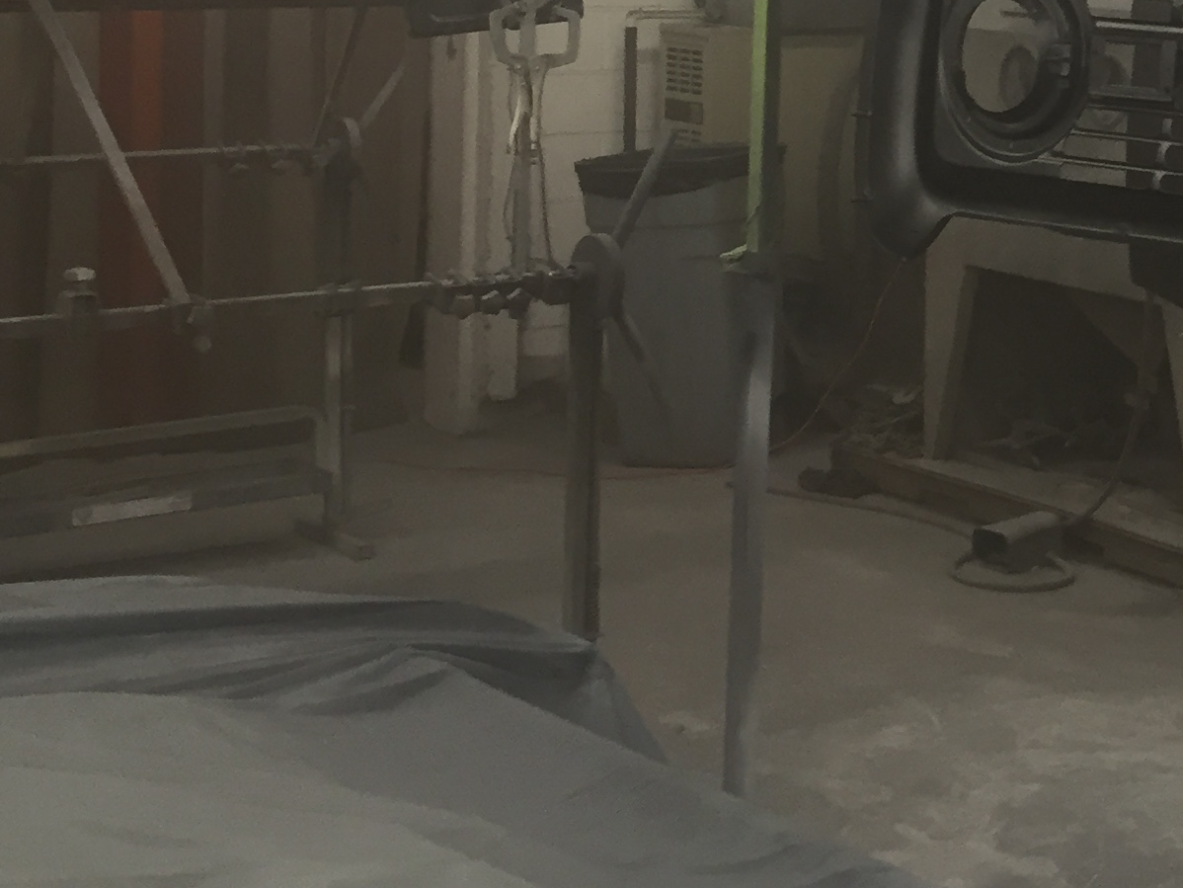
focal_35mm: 79
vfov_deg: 18.3
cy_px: 26
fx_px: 2700
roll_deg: -2.3
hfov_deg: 22.9
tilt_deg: -2.3
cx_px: 1382
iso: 64
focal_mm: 4.15
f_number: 2.2
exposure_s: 1/30
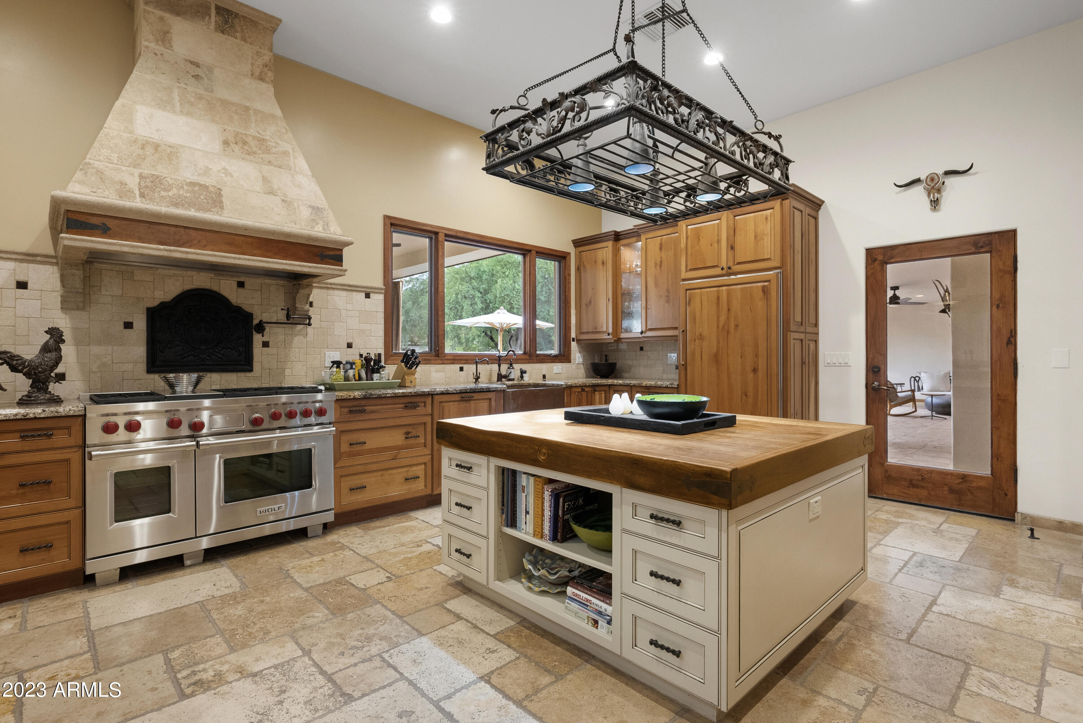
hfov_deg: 93.3
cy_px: 362
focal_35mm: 17
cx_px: 542
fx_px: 512
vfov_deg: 70.5
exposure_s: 1/13
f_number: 8
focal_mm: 17
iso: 2500
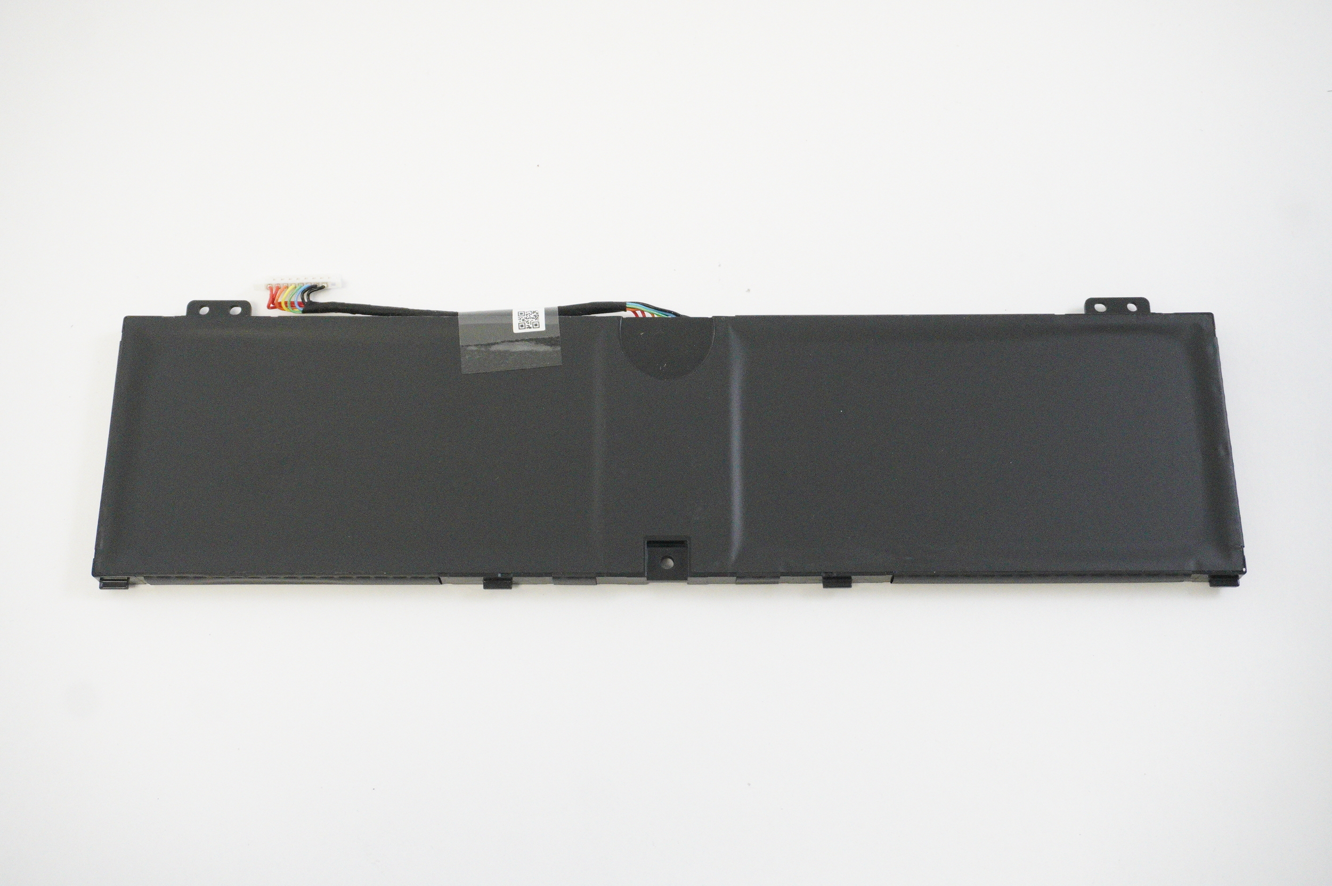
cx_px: 666
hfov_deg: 49.6
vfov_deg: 34.1
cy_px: 443
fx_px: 1442
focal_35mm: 39
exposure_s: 1/250
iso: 6400
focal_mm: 26
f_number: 5.6
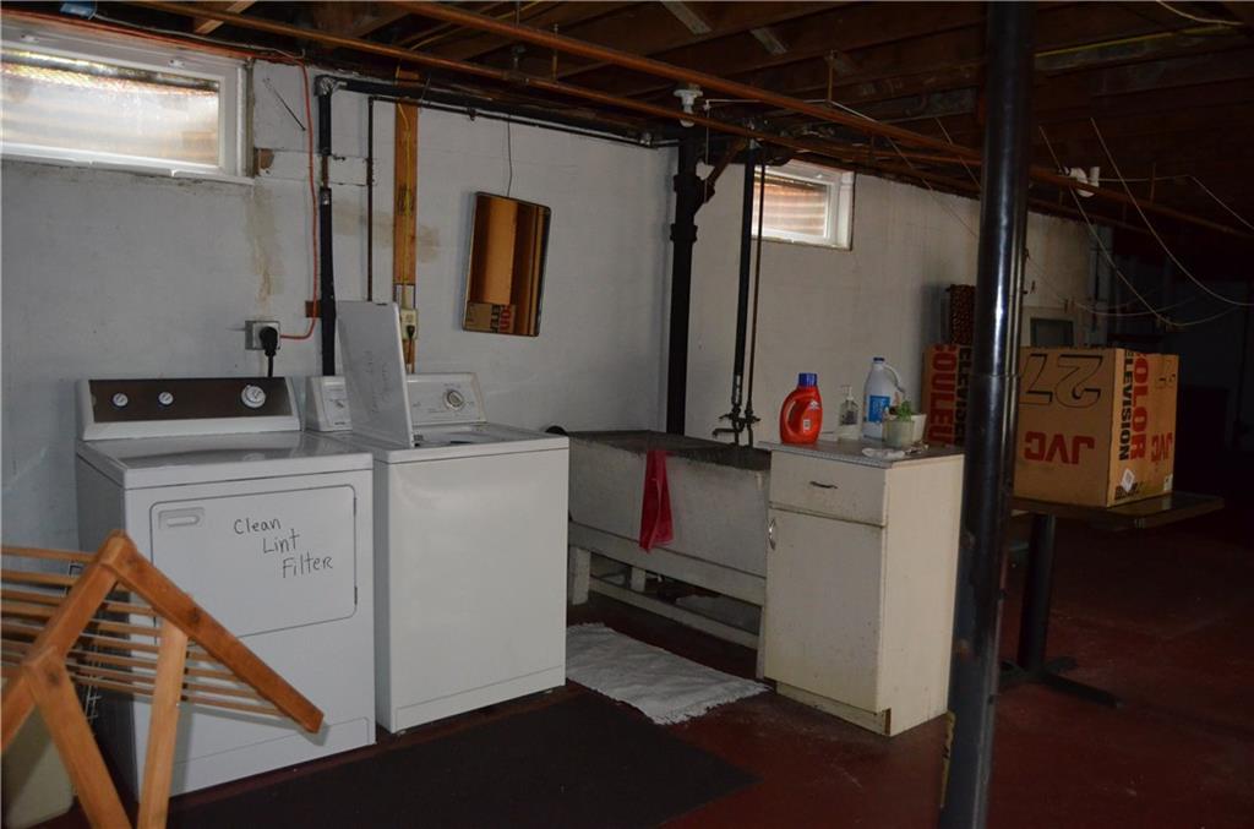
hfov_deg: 67.5
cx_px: 627
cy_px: 414
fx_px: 938
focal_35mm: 27
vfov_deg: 47.7
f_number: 3.5
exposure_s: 1/60
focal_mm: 18
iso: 3200
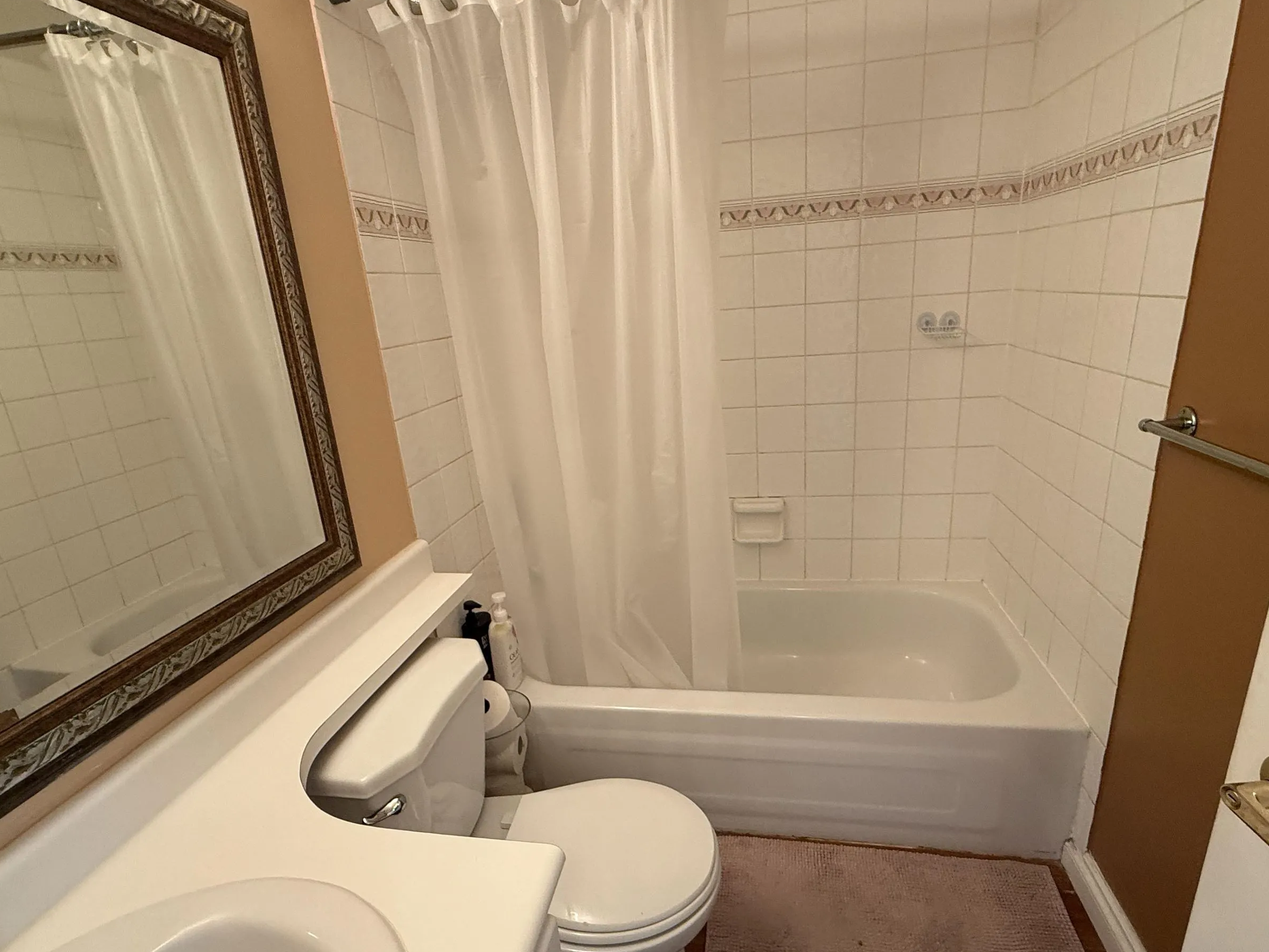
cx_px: 649
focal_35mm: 18
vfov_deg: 71.5
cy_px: 503
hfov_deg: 87.7
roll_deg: +3.1
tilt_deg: -17.5
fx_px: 660
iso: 250
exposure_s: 1/60
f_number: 2.2
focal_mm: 2.22
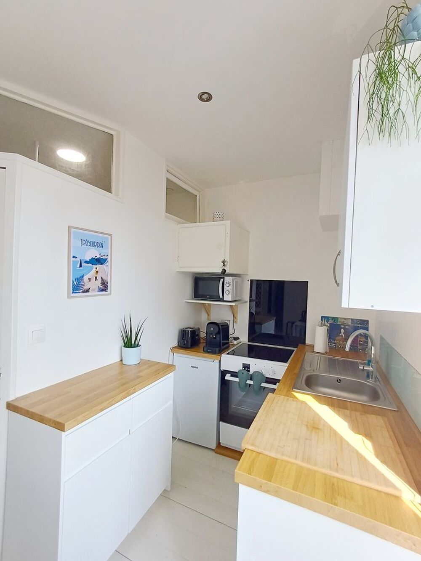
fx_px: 259
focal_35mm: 16
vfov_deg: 94.5
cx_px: 210
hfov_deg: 78.1
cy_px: 280
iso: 80
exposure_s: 1/100
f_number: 2.2
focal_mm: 1.64
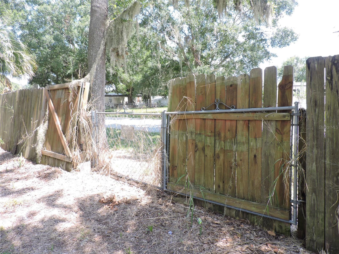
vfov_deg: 56.8
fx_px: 235
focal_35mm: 24
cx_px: 170
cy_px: 127
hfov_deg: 71.6
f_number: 3
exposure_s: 1/160
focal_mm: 4.3
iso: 100
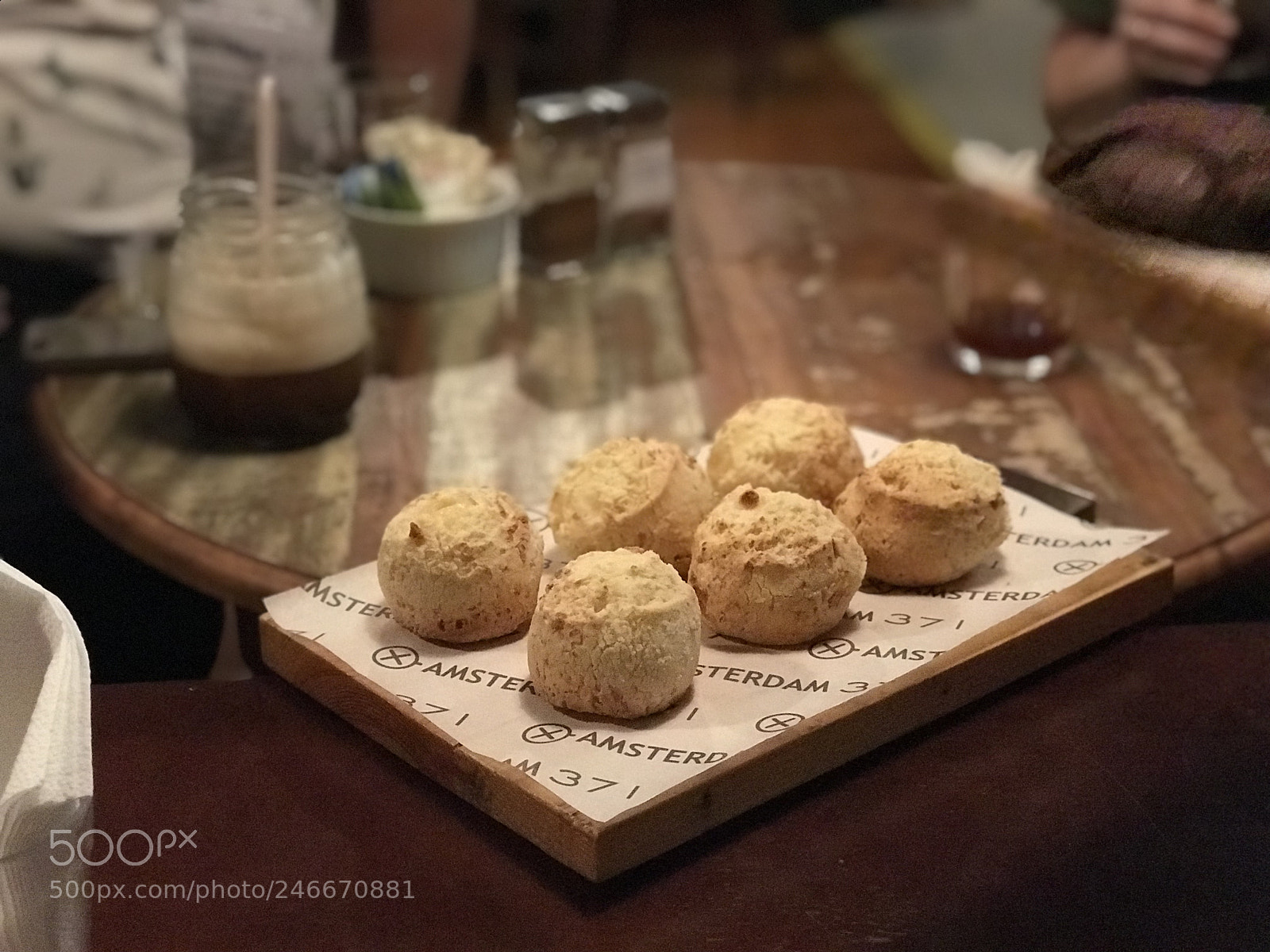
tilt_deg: -25.2
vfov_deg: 25.7
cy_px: 476
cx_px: 635
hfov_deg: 33.8
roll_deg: -1.0
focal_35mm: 57
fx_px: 2091
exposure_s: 1/59
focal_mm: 6.6
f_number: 2.8
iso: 1250
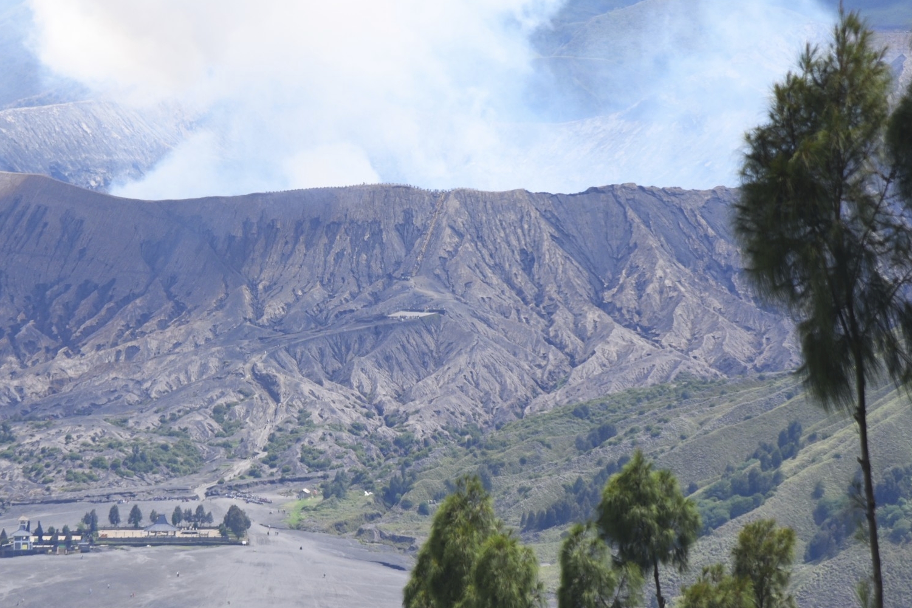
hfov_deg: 8.6
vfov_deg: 5.7
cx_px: 310
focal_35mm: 240
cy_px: 223
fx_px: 6078
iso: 500
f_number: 7.1
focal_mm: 120
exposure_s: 1/1600
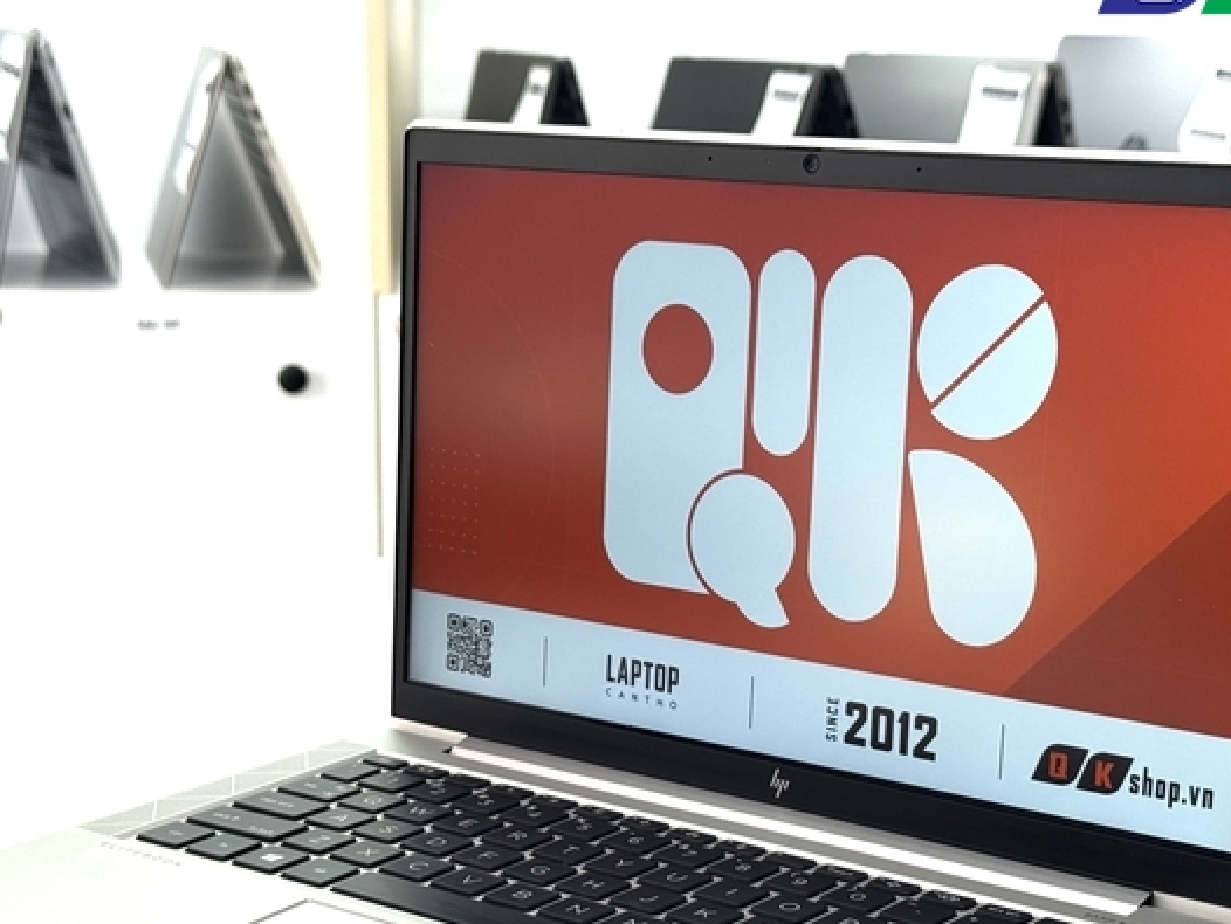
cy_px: 594
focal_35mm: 73
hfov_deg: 26.7
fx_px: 2597
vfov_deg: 20.1
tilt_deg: -13.1
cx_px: 651
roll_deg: +0.8
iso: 50
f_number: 1.78
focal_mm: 6.76
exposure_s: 1/127
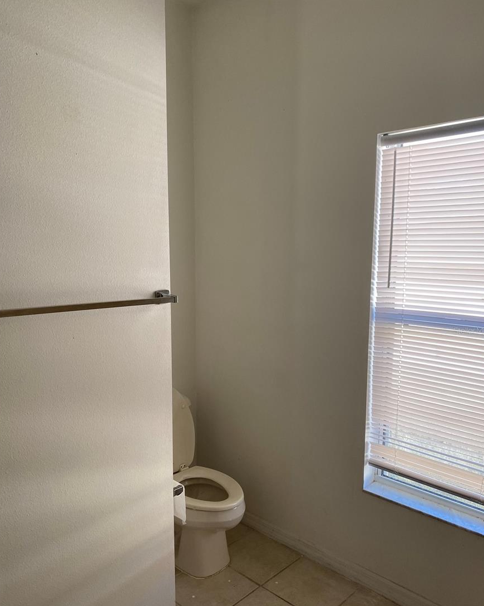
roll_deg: +1.2
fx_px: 501
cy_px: 330
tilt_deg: -6.1
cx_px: 243
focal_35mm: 28
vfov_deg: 62.1
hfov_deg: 51.5
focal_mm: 4.25
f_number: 1.8
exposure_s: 1/121
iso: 80
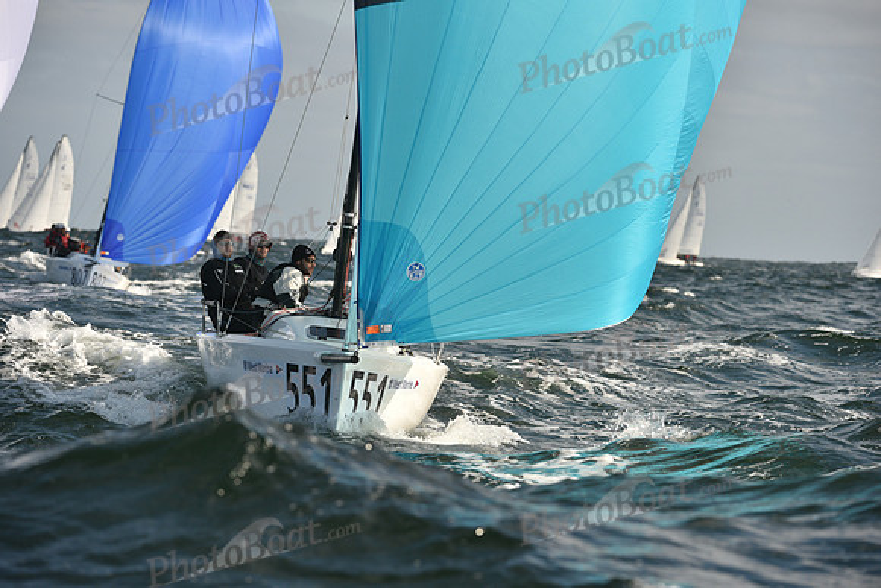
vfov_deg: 5.7
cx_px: 440
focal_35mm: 240
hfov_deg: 8.6
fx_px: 5874
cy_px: 294
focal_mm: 240
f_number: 6.3
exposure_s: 1/1600
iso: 320
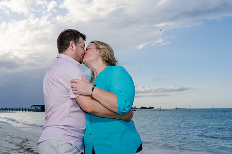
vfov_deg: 33.4
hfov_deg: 48.4
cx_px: 123
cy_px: 76
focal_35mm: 40
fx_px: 258
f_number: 5.6
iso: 100
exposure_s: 1/250
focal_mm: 33
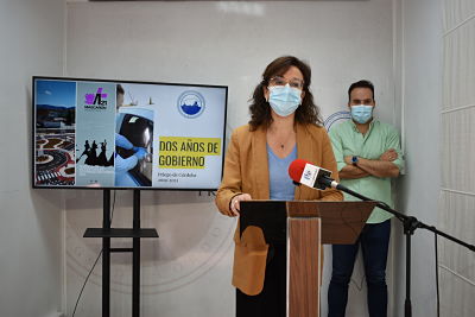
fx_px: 475
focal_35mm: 36
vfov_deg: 36.9
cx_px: 238
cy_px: 158
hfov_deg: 53.1
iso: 110
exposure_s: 1/40
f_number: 4
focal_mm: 24
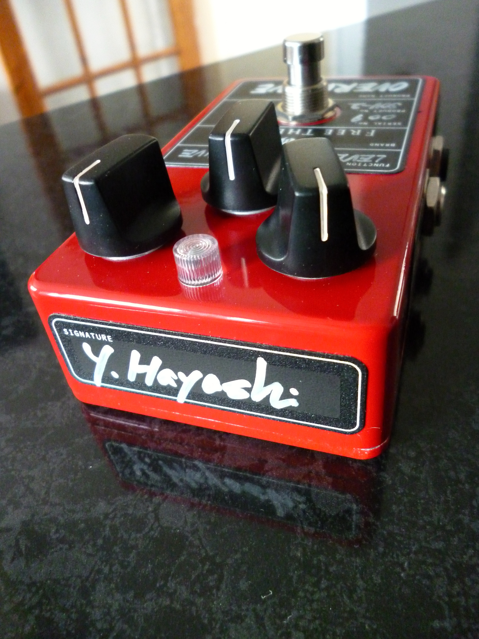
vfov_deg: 63.4
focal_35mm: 28
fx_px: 517
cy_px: 320
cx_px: 240
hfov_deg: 49.7
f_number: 3.1
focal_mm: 5
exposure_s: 1/25
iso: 800
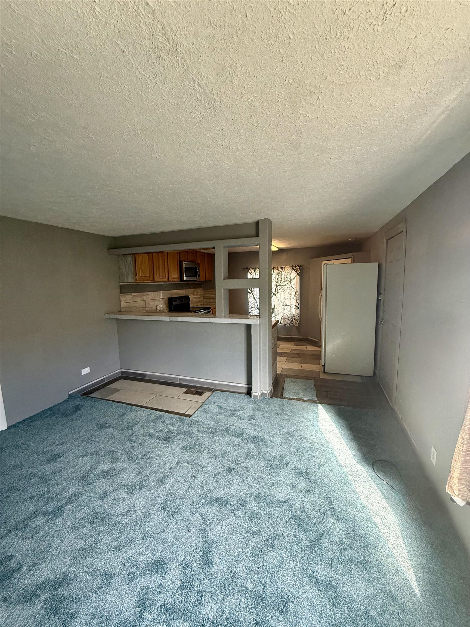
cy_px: 314
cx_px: 235
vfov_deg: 102.1
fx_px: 253
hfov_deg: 85.7
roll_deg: +1.0
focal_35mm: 14
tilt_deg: -6.3
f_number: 2.2
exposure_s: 1/99
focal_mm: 2.22
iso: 200
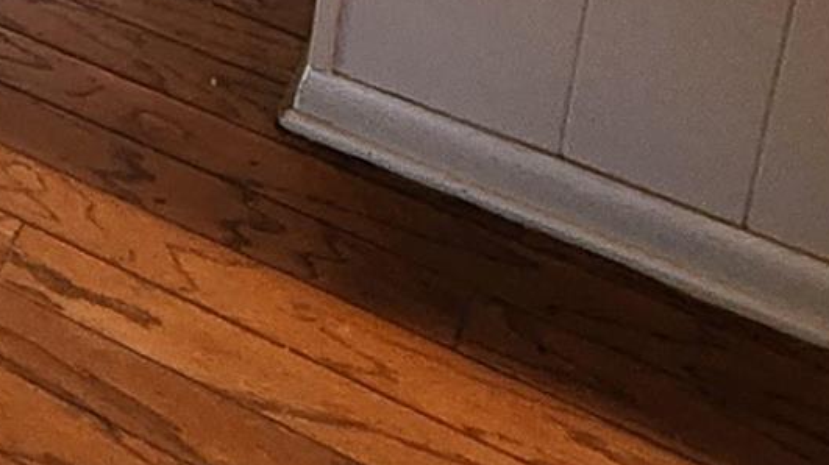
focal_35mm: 82
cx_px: -673
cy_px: -819
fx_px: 1802
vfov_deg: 11.0
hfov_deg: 19.3
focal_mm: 2.2
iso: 320
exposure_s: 1/40
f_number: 2.2
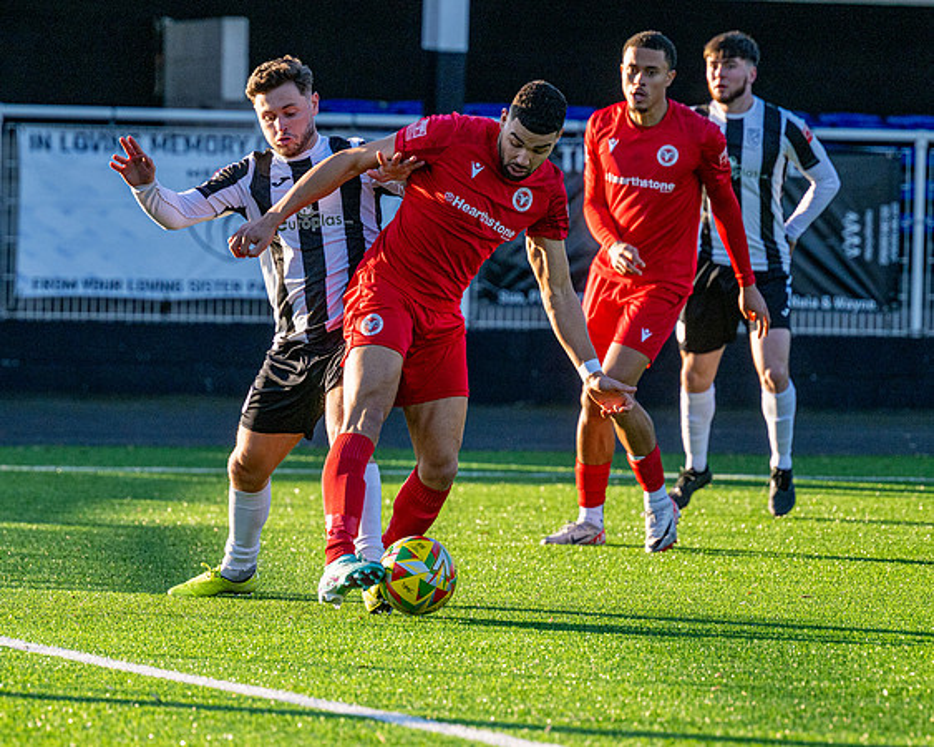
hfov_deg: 6.3
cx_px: 369
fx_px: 8433
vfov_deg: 5.1
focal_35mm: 305
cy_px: 500
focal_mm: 195
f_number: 4
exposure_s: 1/3200
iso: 400
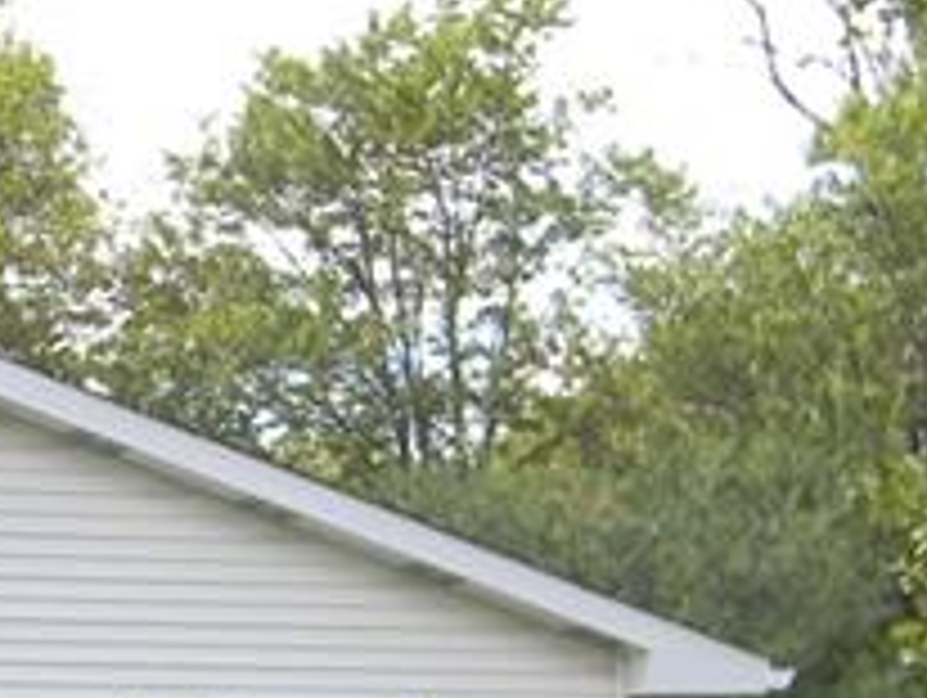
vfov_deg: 9.0
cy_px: 1171
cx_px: -68
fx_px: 4263
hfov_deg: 12.2
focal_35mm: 159
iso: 112
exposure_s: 1/330
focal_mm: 7.3
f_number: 3.8
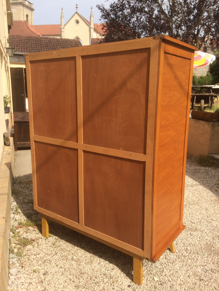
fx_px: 245
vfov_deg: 61.7
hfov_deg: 48.2
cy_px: 146
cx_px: 110
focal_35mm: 29
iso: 32
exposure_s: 1/2053
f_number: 2.2
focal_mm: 4.15
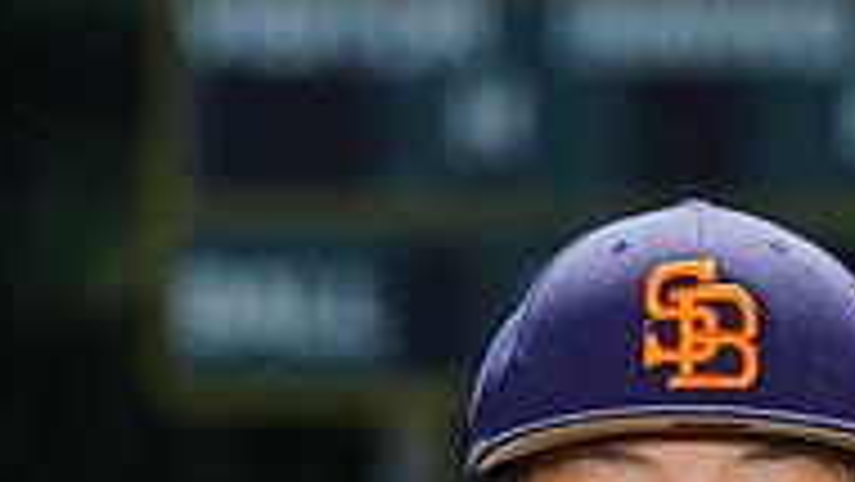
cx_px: 704
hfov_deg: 2.8
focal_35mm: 760
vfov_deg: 1.6
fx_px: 17235
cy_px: 1086
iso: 100
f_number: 8
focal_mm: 238
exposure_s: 1/250
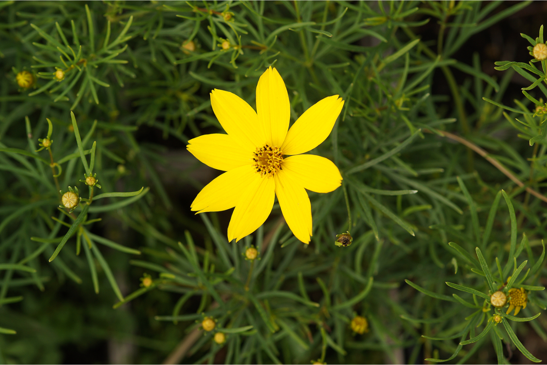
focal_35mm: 150
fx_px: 2279
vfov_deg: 9.1
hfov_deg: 13.7
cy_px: 182
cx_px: 274
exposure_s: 1/160
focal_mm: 100
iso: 125
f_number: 5.6
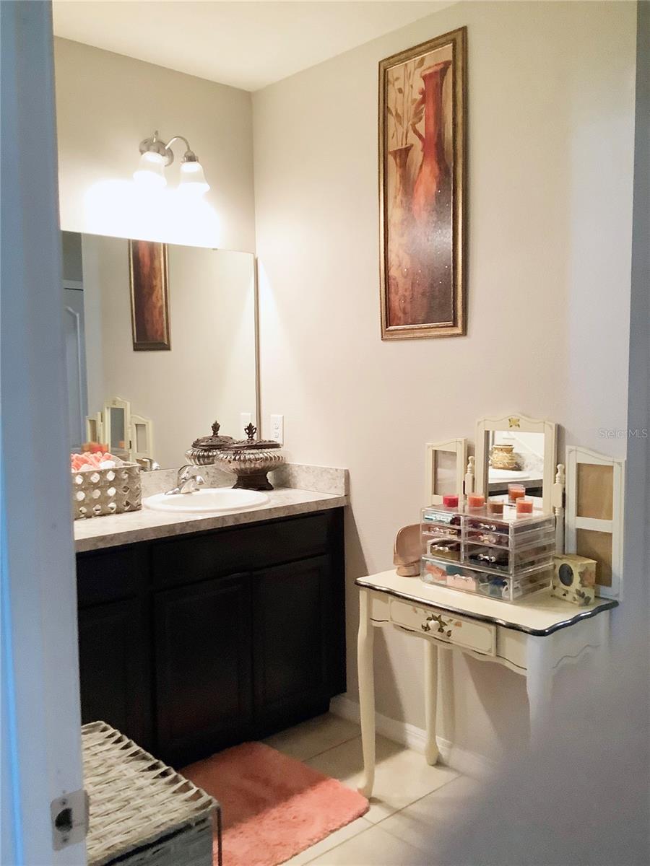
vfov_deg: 58.4
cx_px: 325
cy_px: 433
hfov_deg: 45.4
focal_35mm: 31
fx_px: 776
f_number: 2.4
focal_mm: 3.3
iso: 320
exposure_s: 1/60
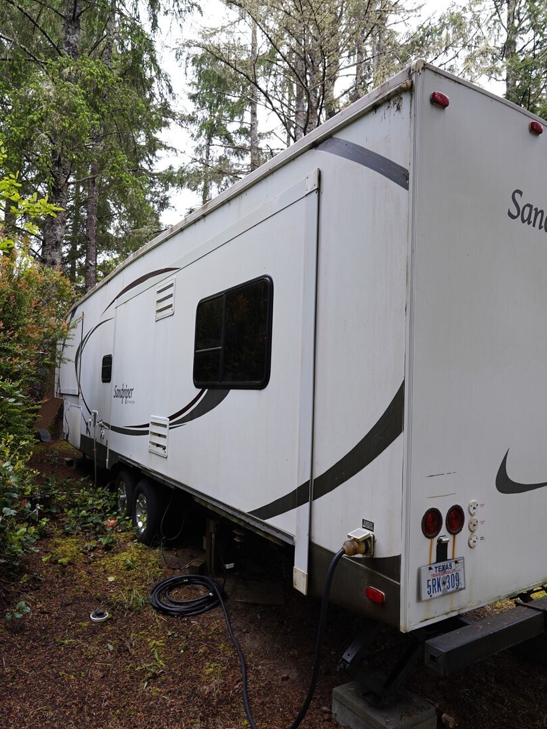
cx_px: 250
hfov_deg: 63.3
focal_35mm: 21
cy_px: 377
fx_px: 442
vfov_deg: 79.0
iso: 100
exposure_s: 1/40
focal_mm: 14
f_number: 4
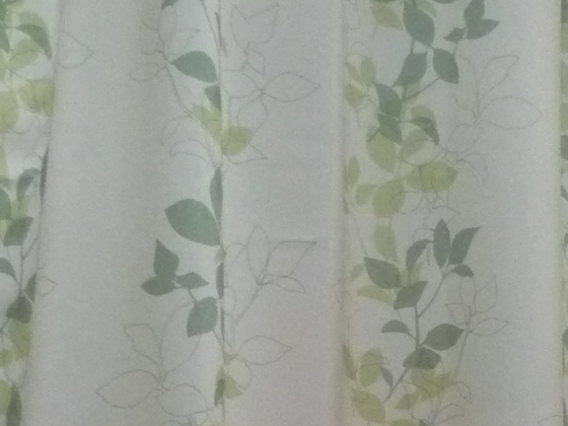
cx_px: 1000
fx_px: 2100
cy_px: 720
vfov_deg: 11.0
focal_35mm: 128
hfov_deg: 13.8
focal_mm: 4.7
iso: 400
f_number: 3.3
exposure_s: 1/15
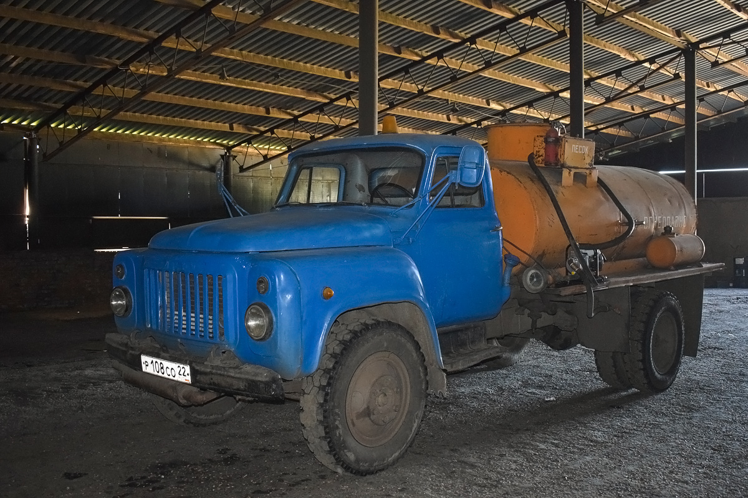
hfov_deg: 51.3
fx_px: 779
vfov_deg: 35.5
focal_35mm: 38
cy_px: 249
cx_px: 374
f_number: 4
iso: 3200
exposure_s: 1/60
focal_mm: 25
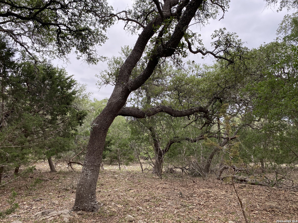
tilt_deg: +3.6
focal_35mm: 26
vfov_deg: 53.1
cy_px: 112
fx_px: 224
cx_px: 149
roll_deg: +2.7
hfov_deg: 67.3
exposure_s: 1/145
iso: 32
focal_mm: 4.25
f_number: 1.8
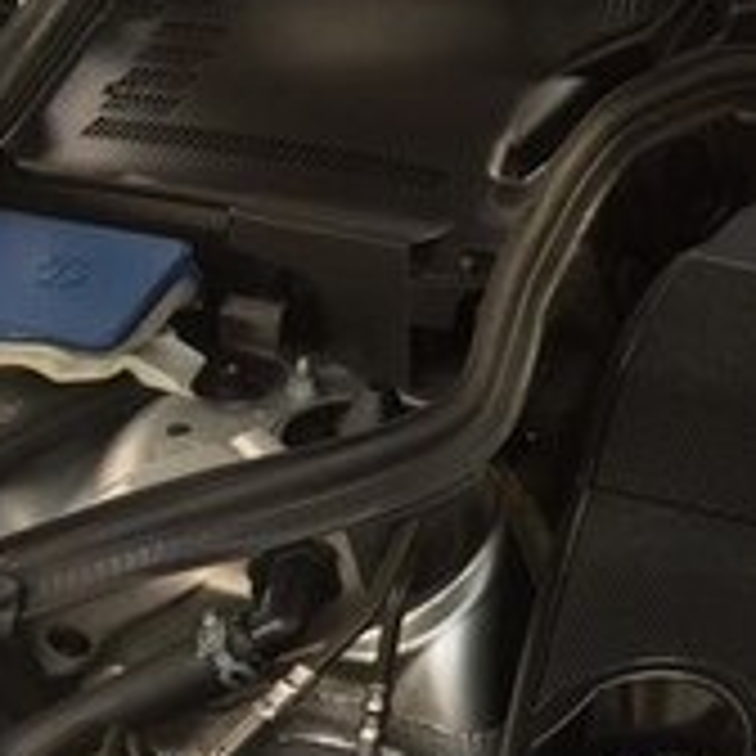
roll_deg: -3.3
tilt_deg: -34.8
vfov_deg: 17.1
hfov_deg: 15.0
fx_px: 2496
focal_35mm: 101
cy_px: 565
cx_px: 1364
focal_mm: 4.15
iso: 32
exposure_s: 1/124
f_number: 2.2
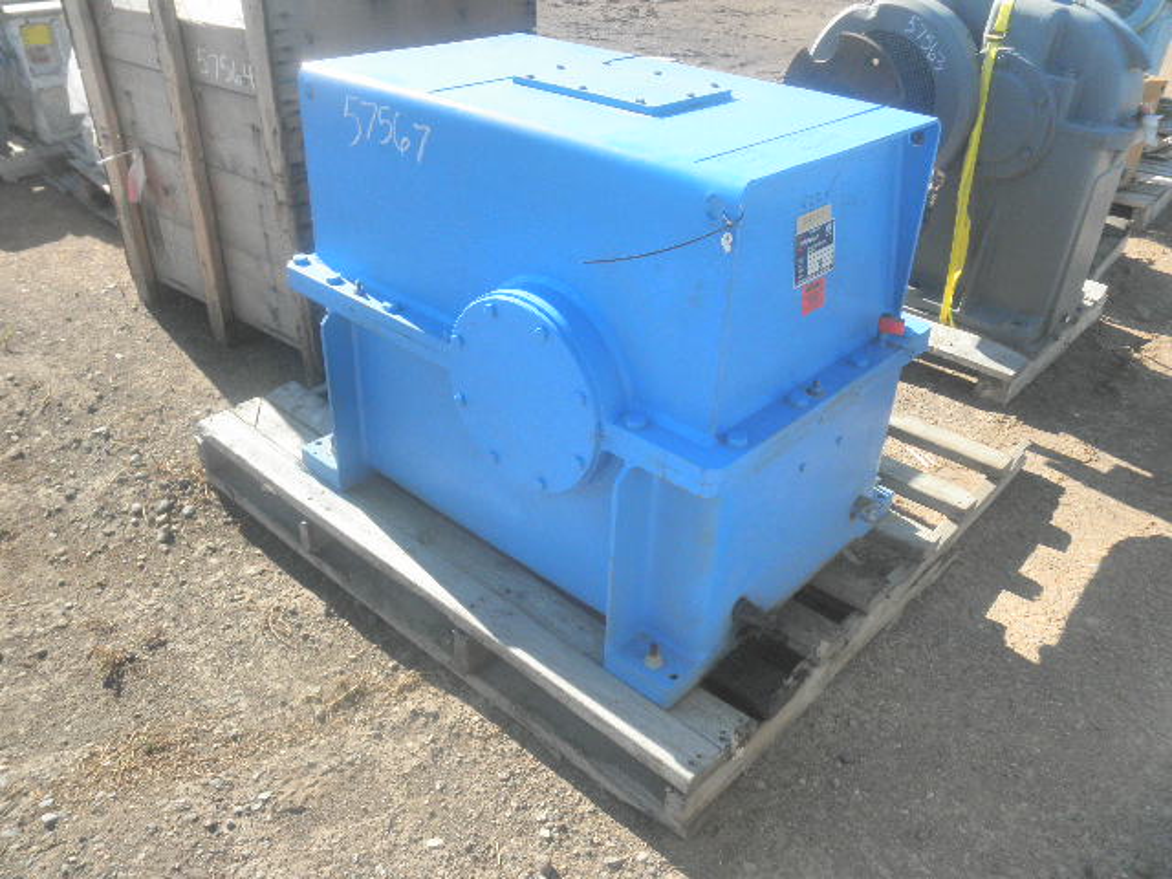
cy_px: 440
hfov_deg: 63.4
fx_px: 948
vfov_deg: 49.7
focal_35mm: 28
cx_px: 586
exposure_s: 1/500
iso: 64
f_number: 3
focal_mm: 5
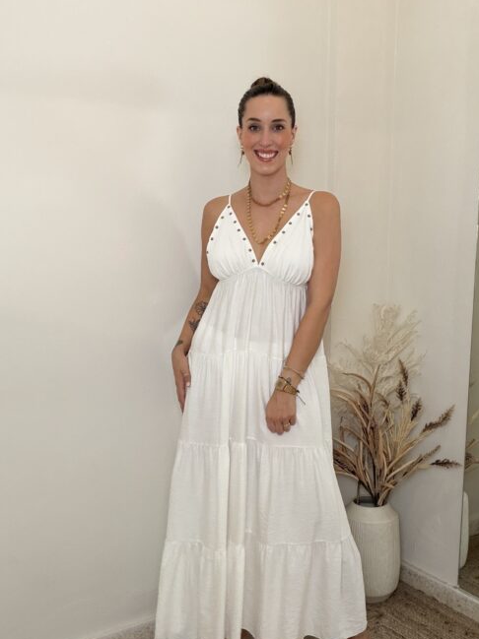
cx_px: 264
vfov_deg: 50.2
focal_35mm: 37
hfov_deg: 38.6
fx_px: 683
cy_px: 322
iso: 100
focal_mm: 2.71
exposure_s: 1/60
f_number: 1.9
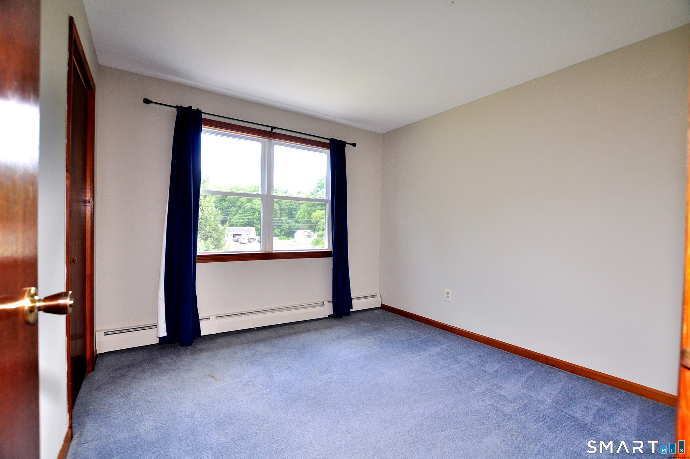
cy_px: 230
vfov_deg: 77.2
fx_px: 287
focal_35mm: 15
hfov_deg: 100.5
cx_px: 345
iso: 400
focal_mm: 10
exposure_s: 1/60
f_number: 5
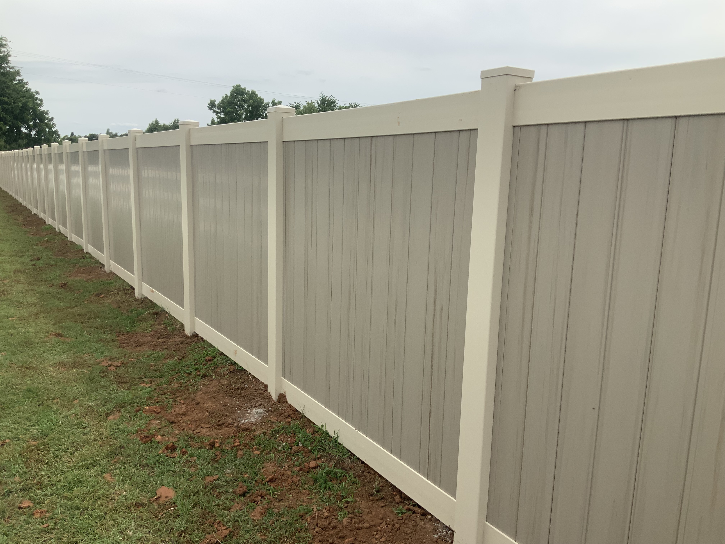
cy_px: 272
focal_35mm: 29
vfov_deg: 48.2
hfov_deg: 61.7
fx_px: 607
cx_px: 362
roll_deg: -0.8
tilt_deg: -10.4
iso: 16
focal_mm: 3
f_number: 1.8
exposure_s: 1/1786
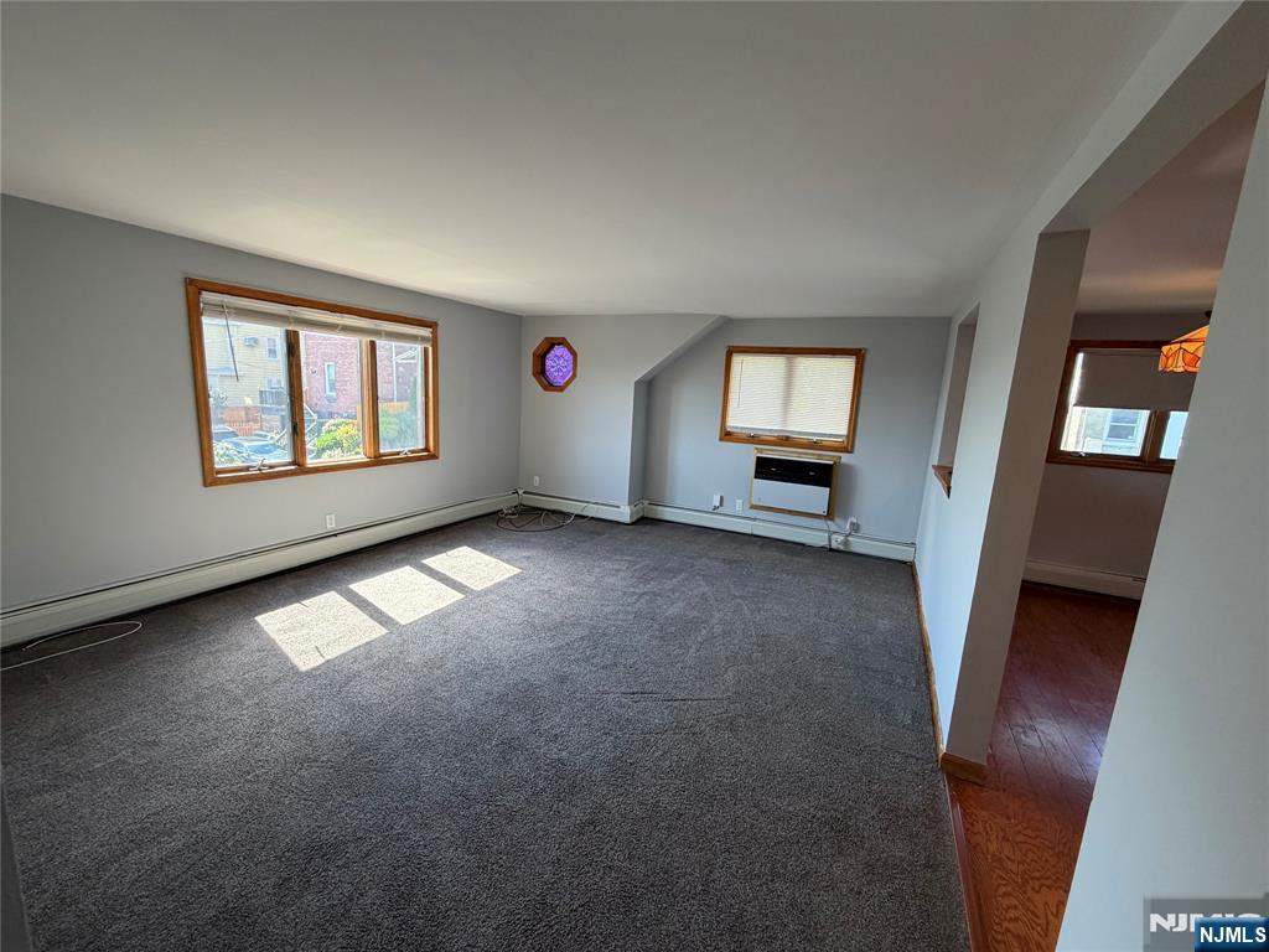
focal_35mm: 14
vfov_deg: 85.7
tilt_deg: -9.4
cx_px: 634
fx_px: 513
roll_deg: -2.8
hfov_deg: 102.1
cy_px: 476
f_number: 2.2
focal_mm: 2.22
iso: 125
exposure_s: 1/120
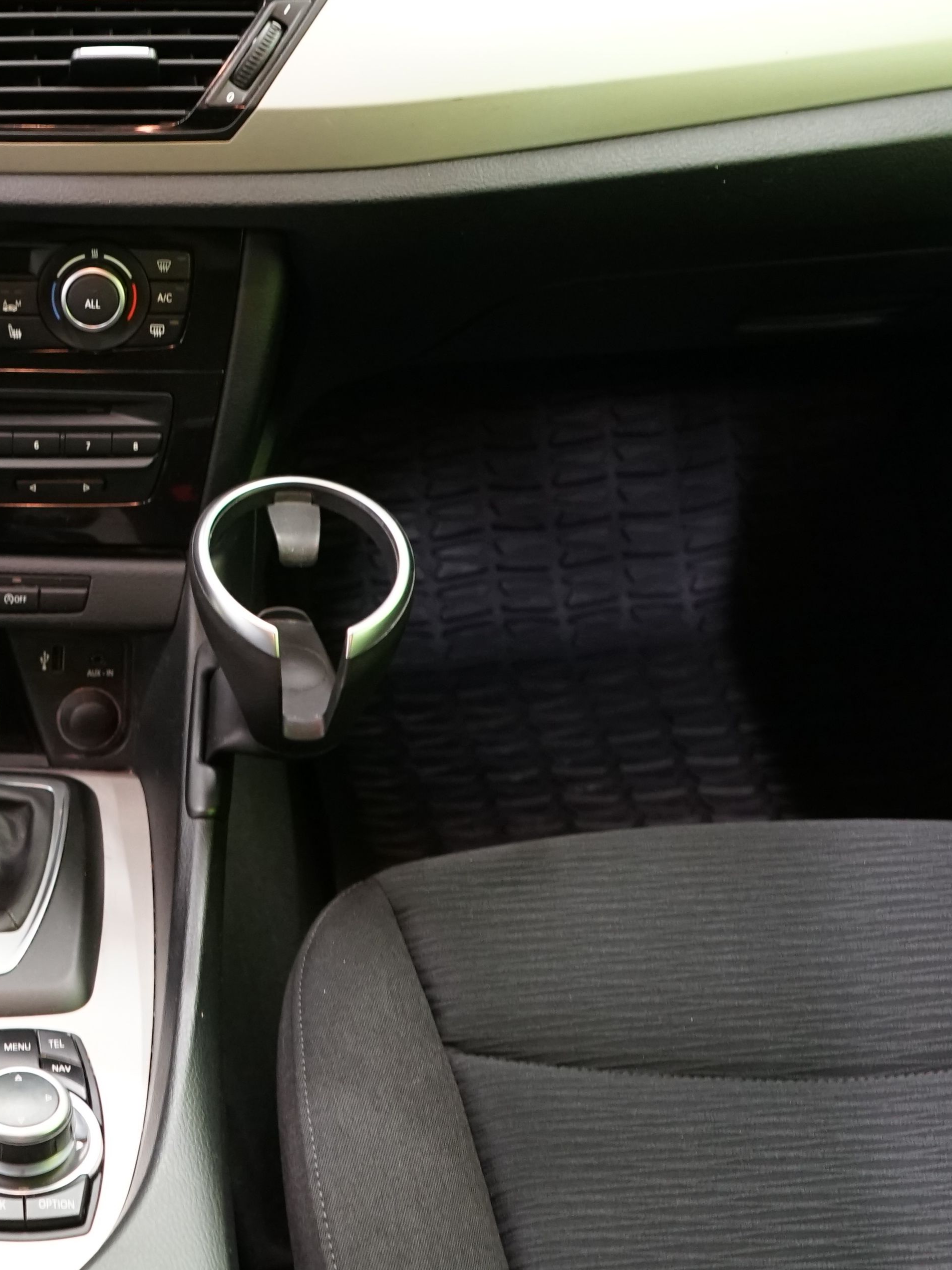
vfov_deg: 29.1
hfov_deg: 21.3
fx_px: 2420
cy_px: 400
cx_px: -58
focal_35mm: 66
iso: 1600
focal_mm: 29
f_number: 4
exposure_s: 1/20
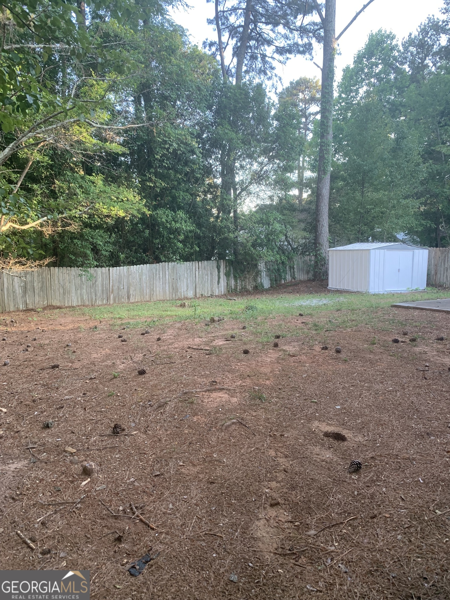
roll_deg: -2.5
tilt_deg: -6.2
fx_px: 451
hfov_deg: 53.1
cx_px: 225
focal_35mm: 26
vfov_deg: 67.3
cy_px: 300
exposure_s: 1/119
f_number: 1.8
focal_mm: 4.25
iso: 100
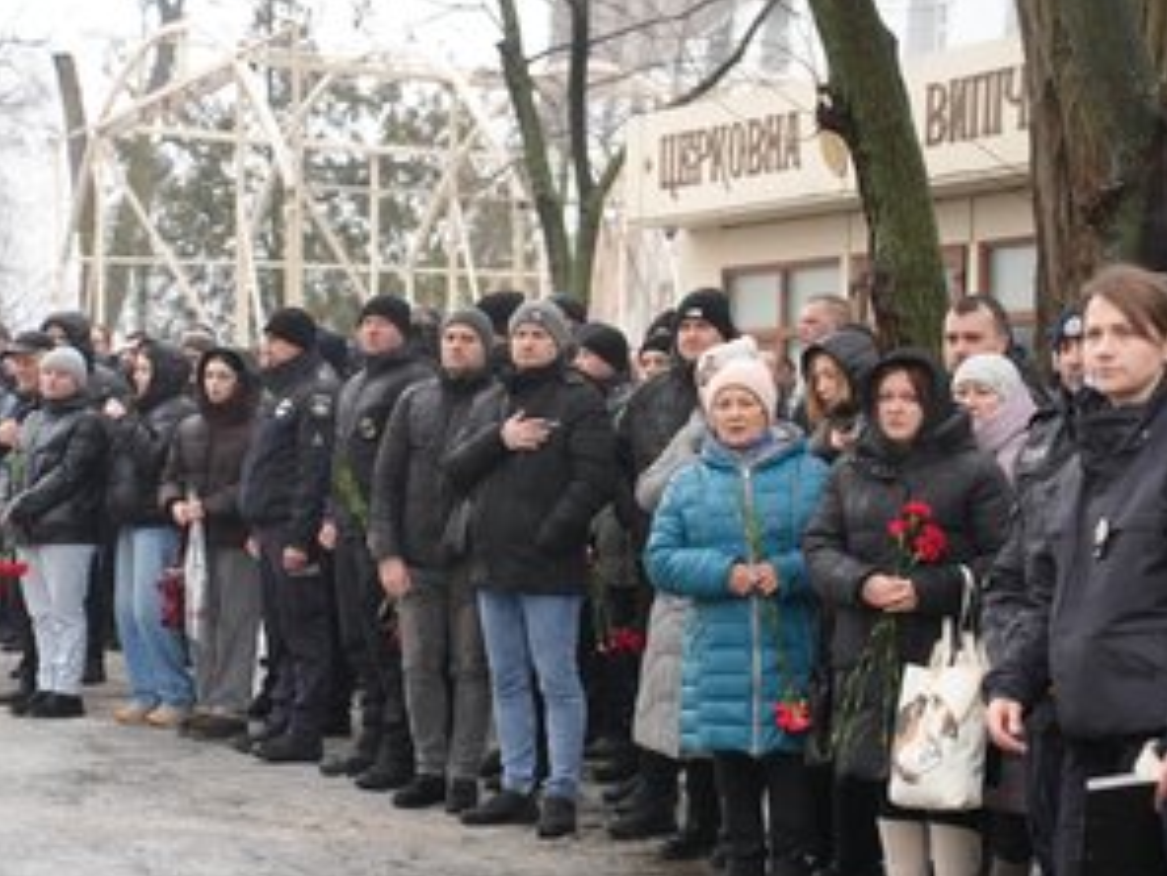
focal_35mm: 91
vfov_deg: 16.2
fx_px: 3068
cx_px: 651
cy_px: 503
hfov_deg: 21.5
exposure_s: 1/160
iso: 640
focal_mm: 70
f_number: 4
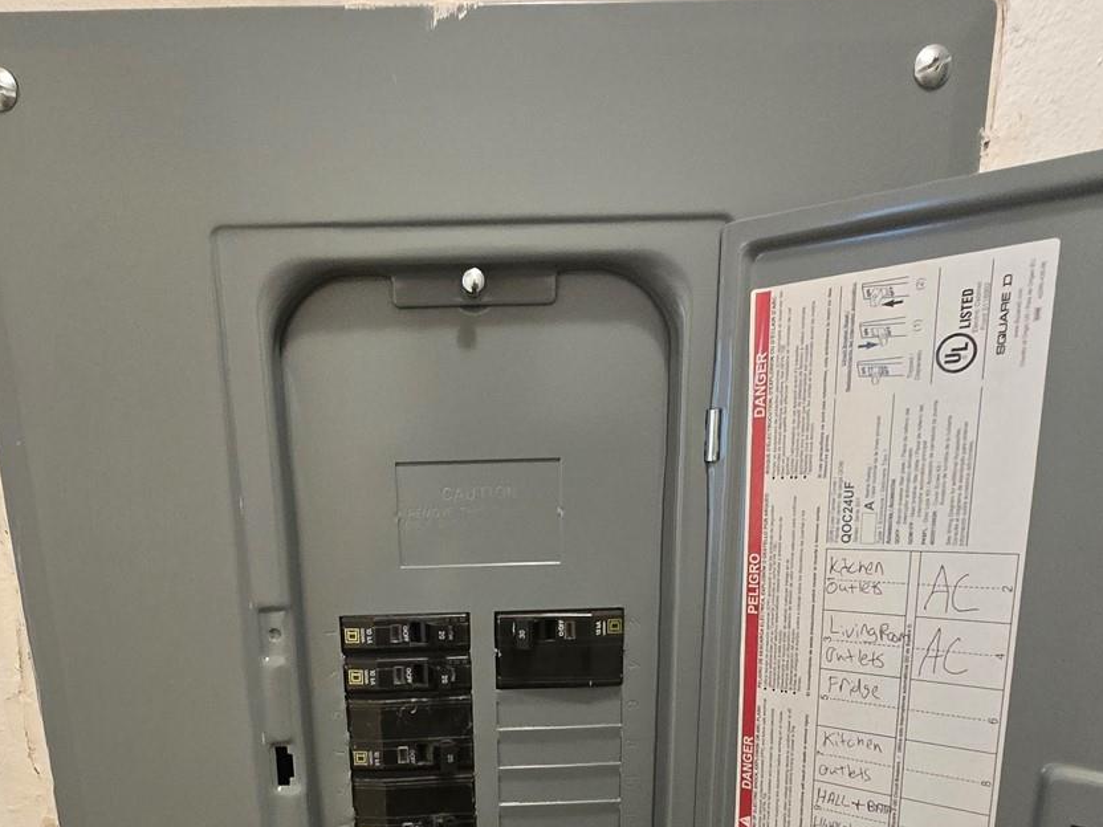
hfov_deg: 69.1
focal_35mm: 25
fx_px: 797
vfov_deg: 50.7
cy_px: 689
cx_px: 481
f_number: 2.2
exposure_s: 1/60
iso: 800
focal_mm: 2.2
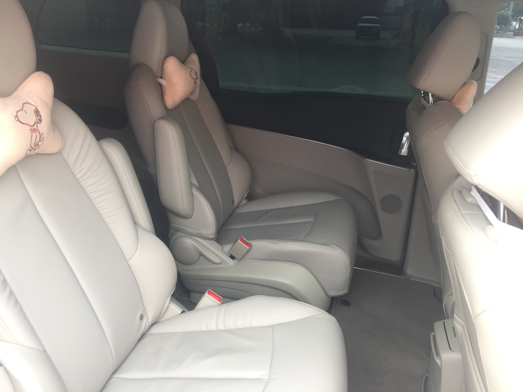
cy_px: 196
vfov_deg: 48.2
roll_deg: -4.4
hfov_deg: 61.7
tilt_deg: -22.0
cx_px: 262
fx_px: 438
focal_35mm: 29
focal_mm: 4.15
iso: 40
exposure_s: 1/60
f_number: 2.2
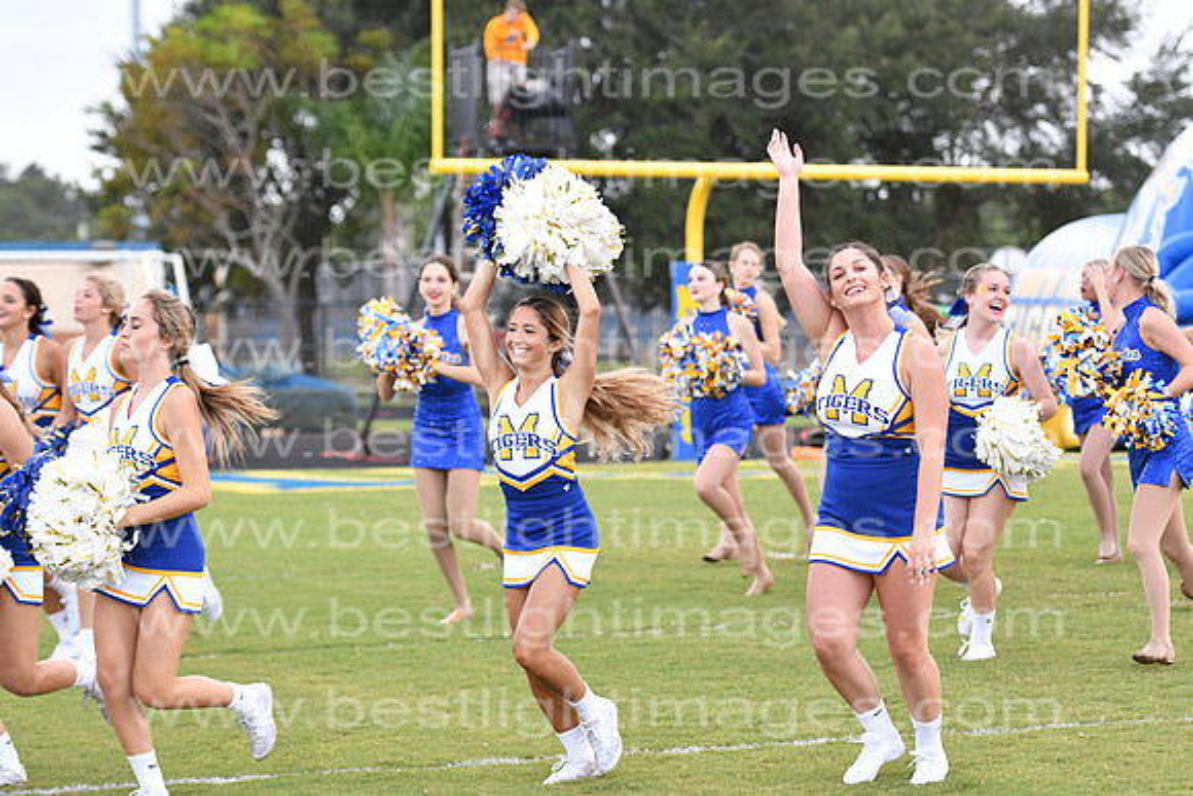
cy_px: 398
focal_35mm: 135
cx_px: 596
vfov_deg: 10.2
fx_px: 4475
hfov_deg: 15.2
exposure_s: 1/500
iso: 800
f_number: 3.2
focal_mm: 90
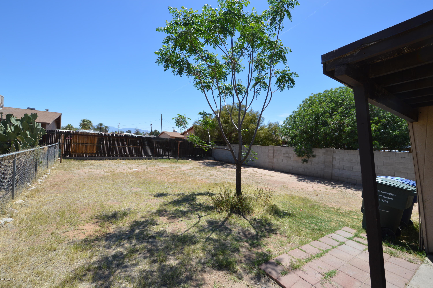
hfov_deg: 100.4
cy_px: 144
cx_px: 216
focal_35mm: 15
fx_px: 180
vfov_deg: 77.2
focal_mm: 10
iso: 100
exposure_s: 1/200
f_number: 7.1
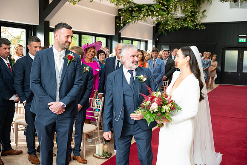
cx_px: 124
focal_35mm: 42
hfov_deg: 46.4
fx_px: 288
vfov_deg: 31.9
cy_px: 82
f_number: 3.5
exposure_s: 1/160
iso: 640
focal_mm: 42
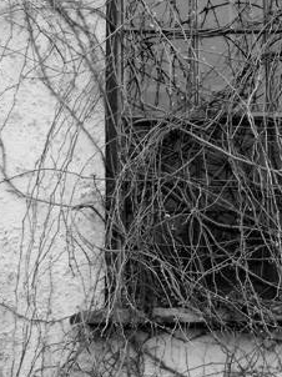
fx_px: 1392
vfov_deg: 15.4
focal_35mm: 128
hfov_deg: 11.5
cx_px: 223
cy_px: 112
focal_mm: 11.1
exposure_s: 1/60
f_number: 3.2
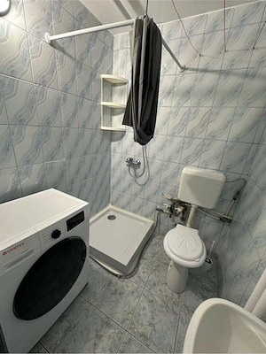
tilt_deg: -18.9
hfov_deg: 85.7
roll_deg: -5.5
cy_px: 177
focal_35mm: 14
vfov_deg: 102.1
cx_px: 133
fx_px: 143
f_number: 2.2
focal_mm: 2.22
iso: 200
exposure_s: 1/50
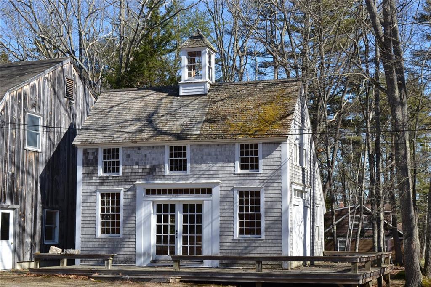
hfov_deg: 33.4
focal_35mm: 60
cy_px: 144
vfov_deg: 22.6
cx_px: 216
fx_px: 718
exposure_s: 1/200
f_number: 7.1
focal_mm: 40
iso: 100
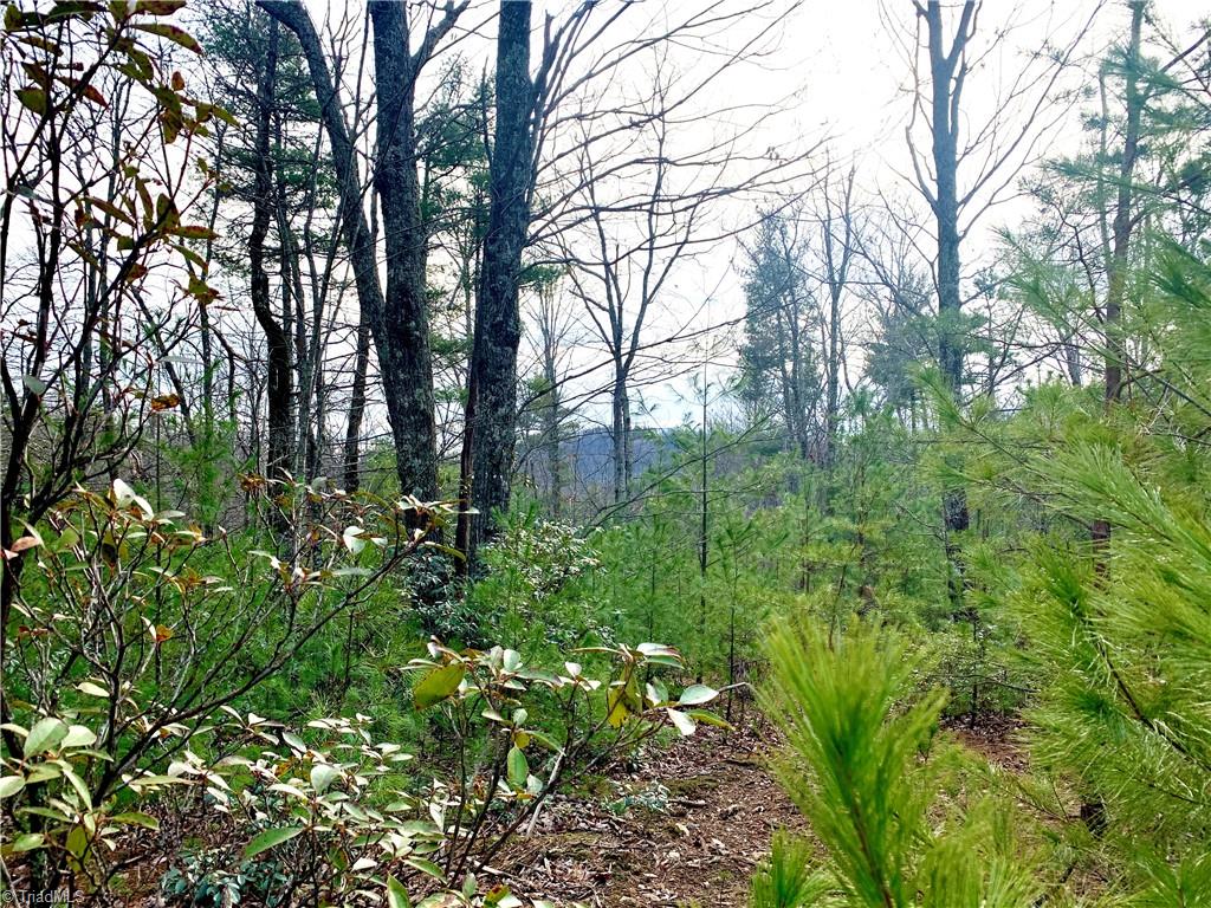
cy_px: 454
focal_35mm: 26
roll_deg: +0.3
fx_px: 910
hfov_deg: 67.3
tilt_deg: +2.2
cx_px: 606
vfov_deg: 53.1
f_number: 1.8
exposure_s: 1/765
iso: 25
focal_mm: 4.25
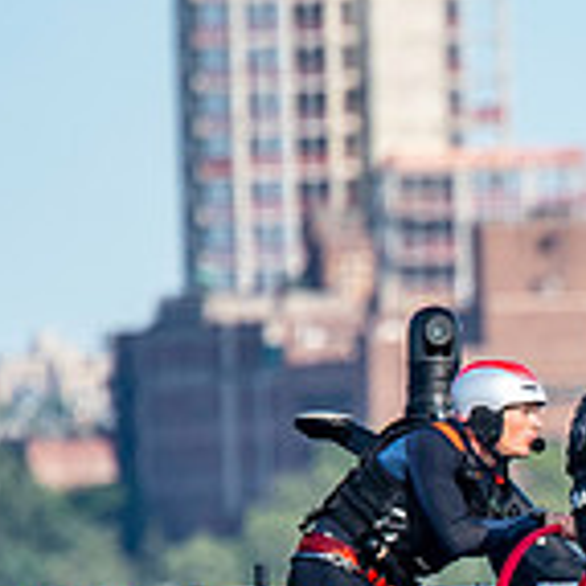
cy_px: 621
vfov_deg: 0.8
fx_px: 41580
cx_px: 676
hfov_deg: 0.8
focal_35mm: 2171
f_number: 5.6
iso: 500
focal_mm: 420
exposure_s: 1/1600
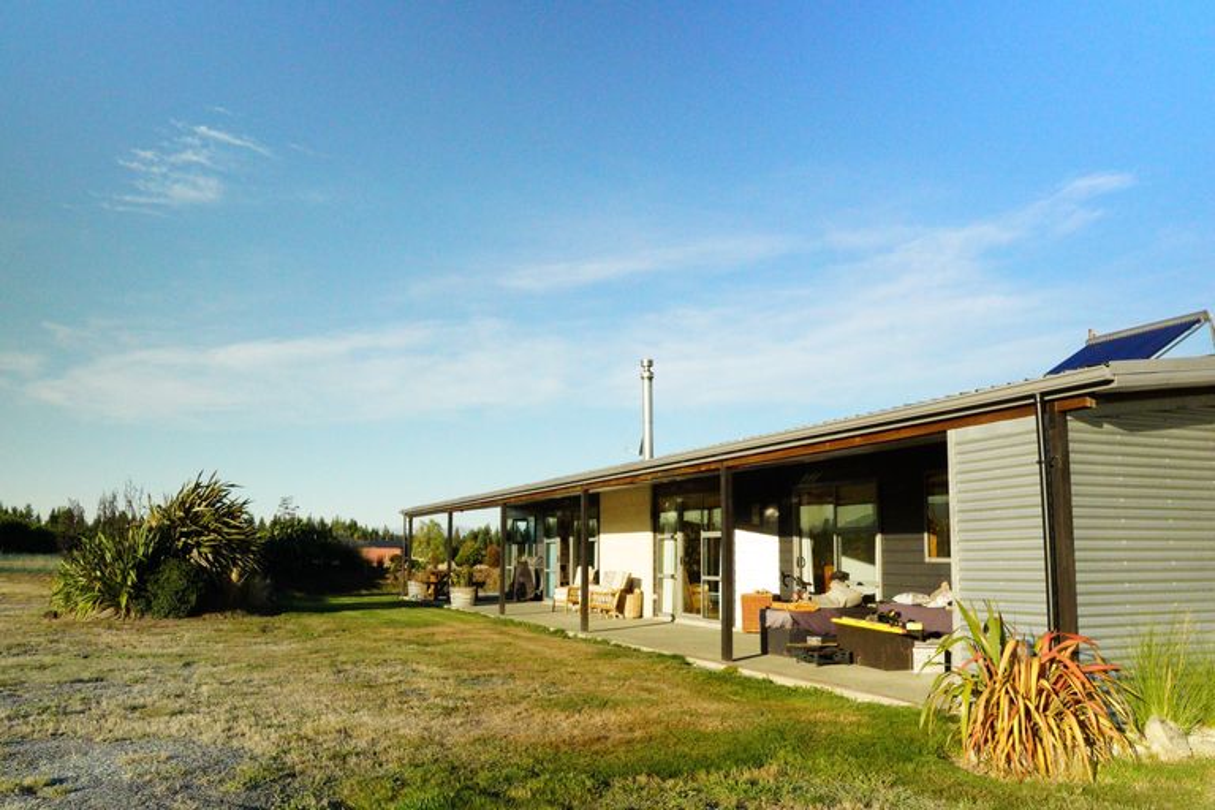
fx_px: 911
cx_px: 608
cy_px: 405
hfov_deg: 67.4
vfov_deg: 47.9
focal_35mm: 27
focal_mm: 18
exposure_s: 1/200
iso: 6400
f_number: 10
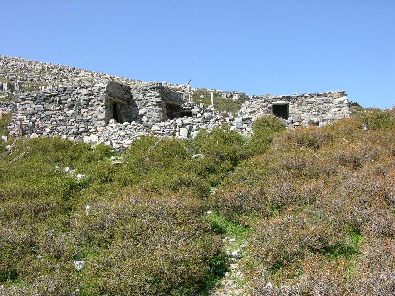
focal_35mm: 35
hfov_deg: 52.6
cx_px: 198
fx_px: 399
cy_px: 148
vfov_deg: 40.7
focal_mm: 8.9
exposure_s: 1/160
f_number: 5.6
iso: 50
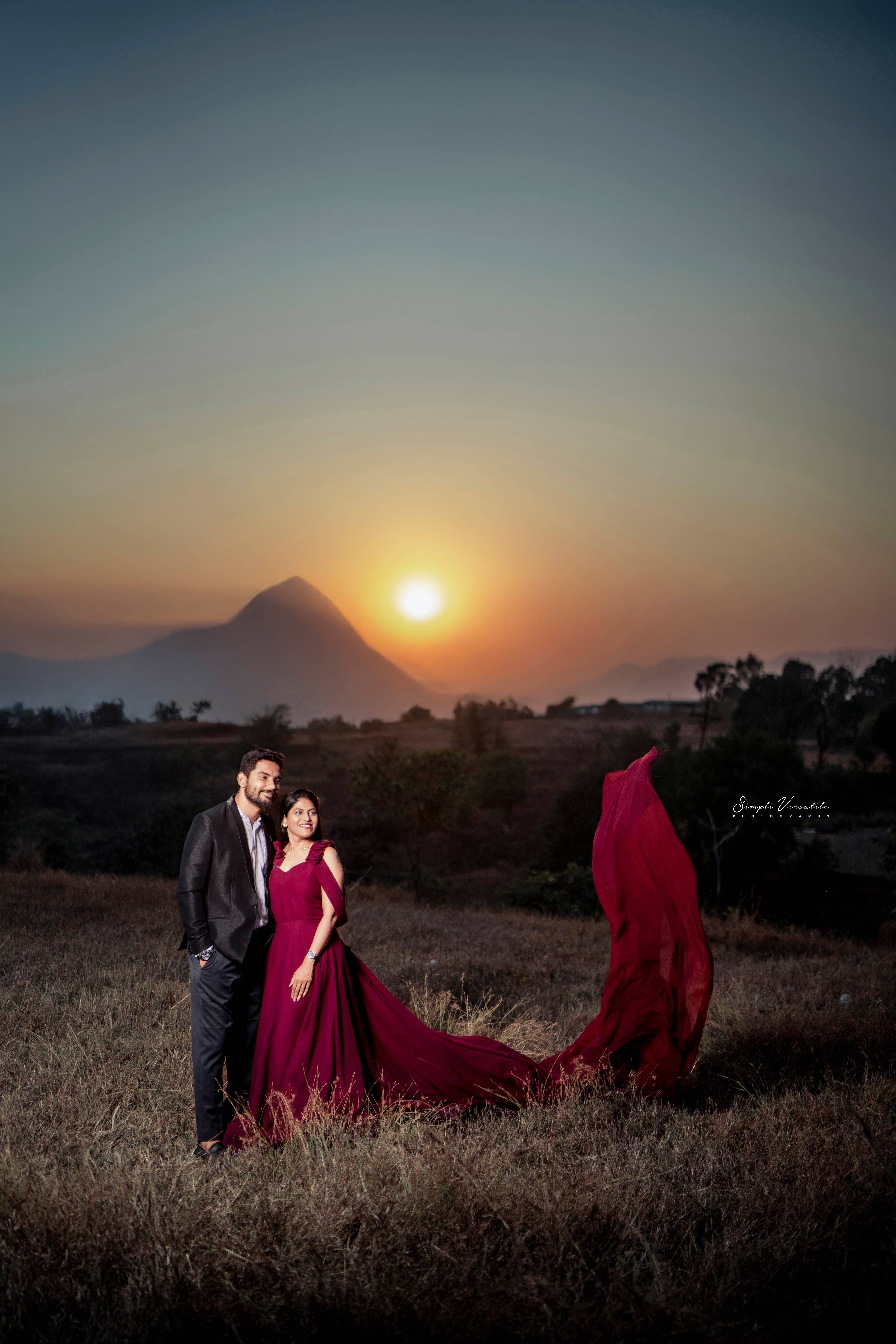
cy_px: 672
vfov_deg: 54.4
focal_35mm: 35
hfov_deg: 37.9
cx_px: 448
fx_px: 1306
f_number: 1.4
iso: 100
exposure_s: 1/5000
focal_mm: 35
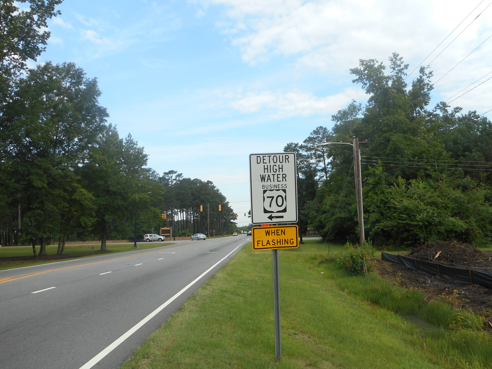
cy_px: 184
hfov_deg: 69.4
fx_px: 355
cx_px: 246
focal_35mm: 25
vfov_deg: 54.9
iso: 80
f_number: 3.7
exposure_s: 1/320
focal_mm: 4.5
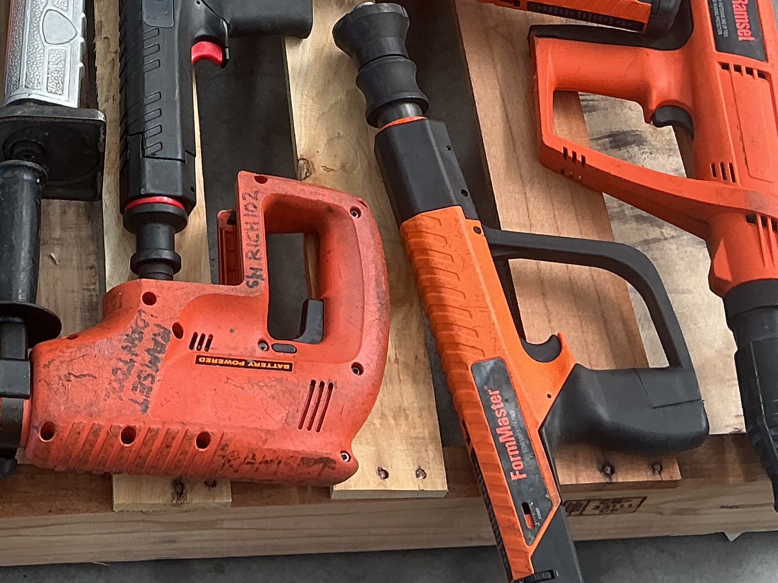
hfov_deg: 25.1
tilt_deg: -55.7
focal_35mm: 75
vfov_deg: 19.2
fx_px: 1686
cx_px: 64
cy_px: 29
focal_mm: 3
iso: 32
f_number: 1.8
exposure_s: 1/100
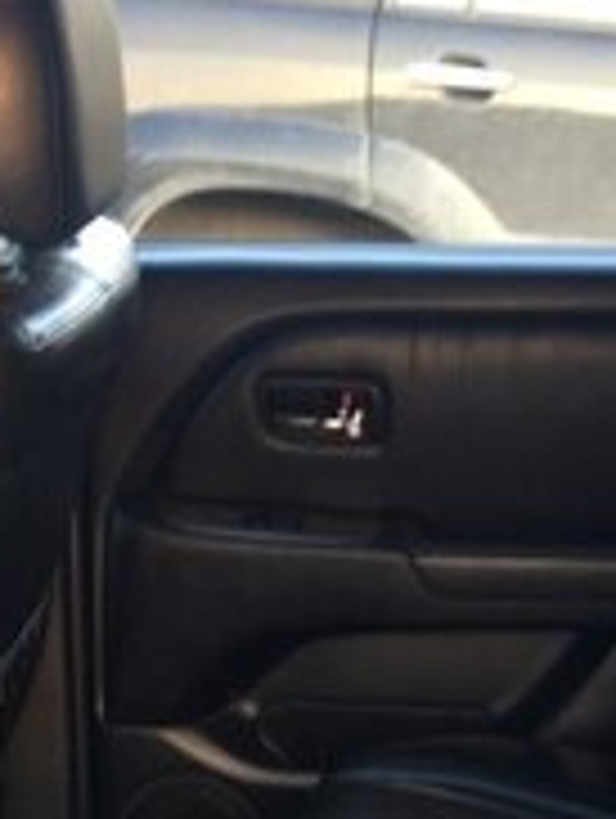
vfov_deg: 22.8
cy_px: 963
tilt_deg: -27.3
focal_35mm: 79
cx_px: 562
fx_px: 1870
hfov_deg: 18.4
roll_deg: -1.3
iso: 50
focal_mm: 4.15
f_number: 2.2
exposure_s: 1/33
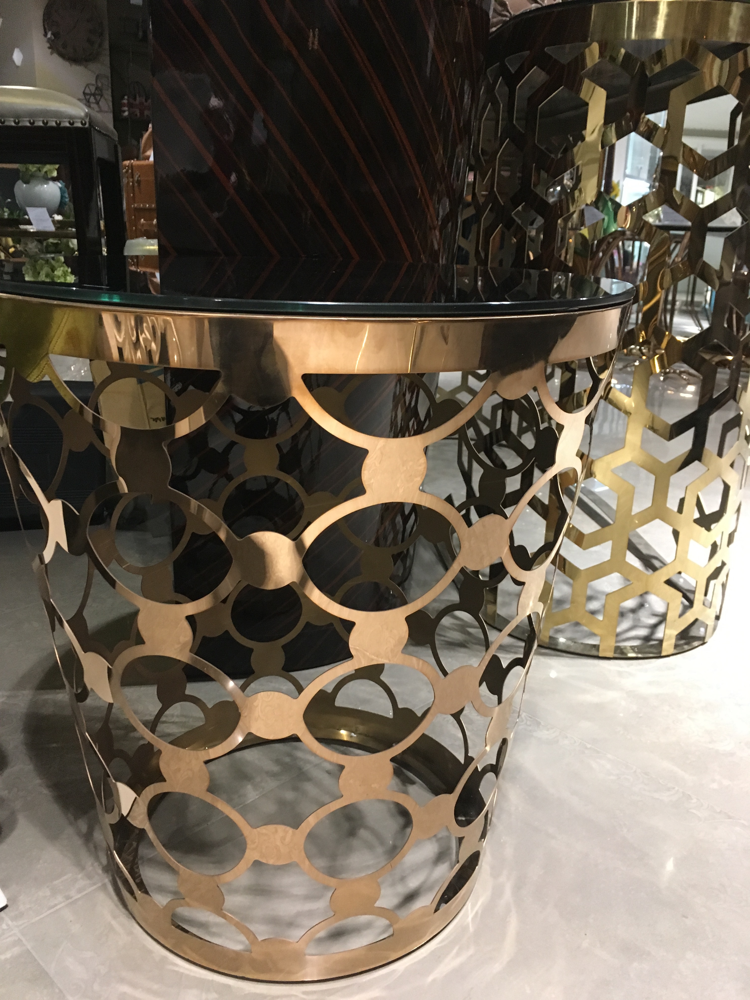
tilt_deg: -20.0
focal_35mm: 29
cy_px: 500
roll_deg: -2.8
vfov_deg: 61.7
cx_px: 375
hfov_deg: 48.2
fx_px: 838
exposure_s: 1/17
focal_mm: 4.15
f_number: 2.2
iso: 200
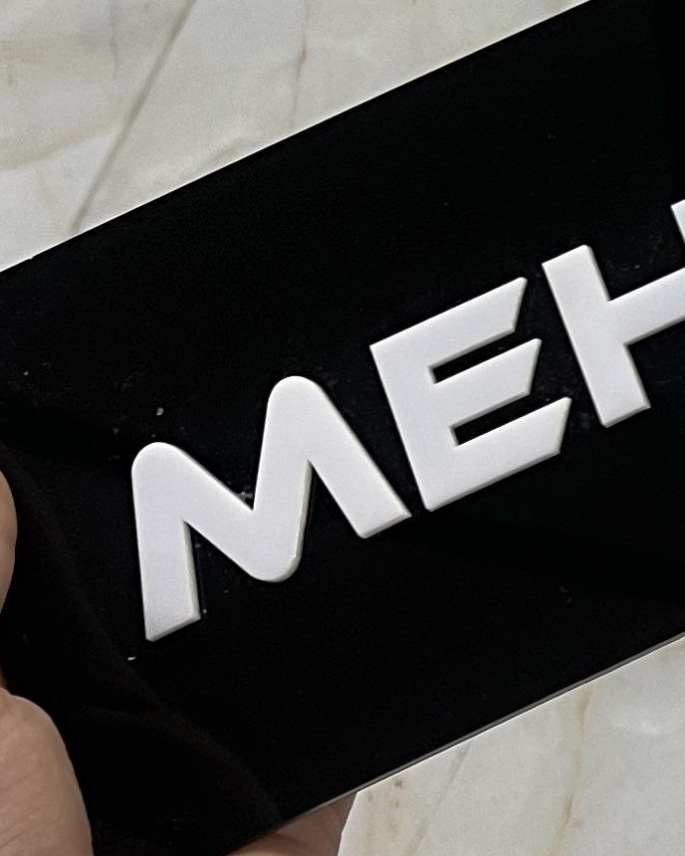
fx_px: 3016
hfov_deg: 11.7
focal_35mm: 119
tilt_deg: -45.6
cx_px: 1363
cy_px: 73
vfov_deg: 15.9
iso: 64
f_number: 1.6
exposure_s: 1/50
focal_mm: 5.1
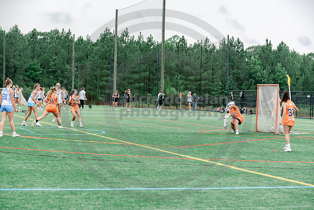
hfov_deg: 20.4
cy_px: 105
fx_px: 872
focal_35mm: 100
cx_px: 157
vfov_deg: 13.7
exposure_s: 1/320
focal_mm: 100
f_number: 4.5
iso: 250
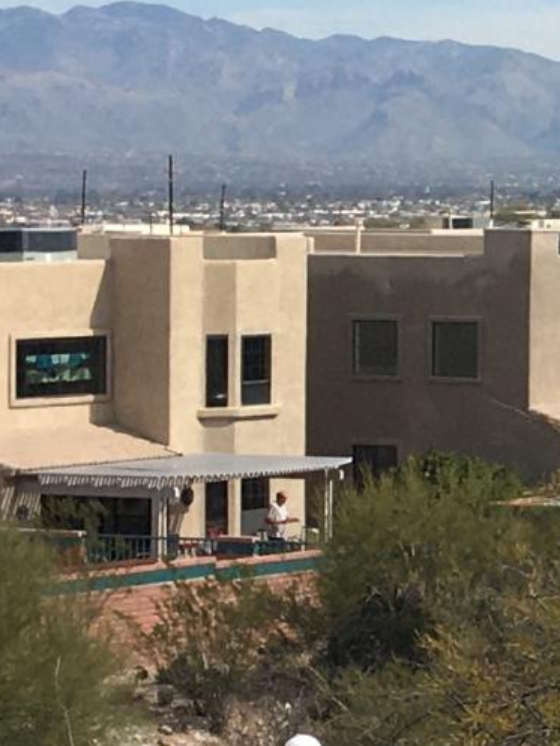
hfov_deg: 7.5
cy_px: 263
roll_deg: -0.3
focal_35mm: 175
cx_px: 1691
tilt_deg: -1.2
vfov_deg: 11.3
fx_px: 3773
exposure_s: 1/2137
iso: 25
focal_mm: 4.15
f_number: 2.2
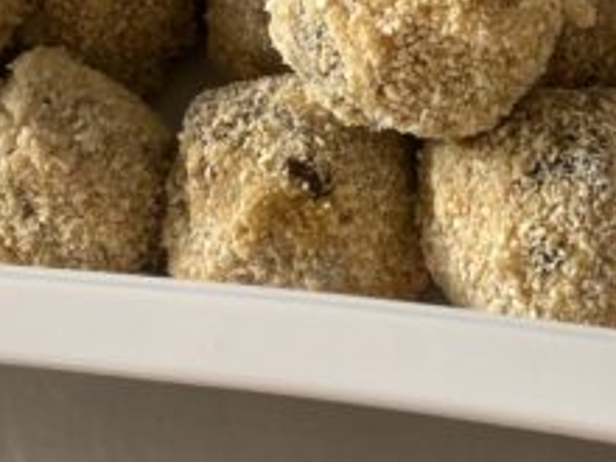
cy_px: -115
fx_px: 1406
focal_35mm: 79
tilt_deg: -49.3
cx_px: 301
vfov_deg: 17.6
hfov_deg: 24.7
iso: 80
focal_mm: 4.25
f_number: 1.8
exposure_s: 1/122
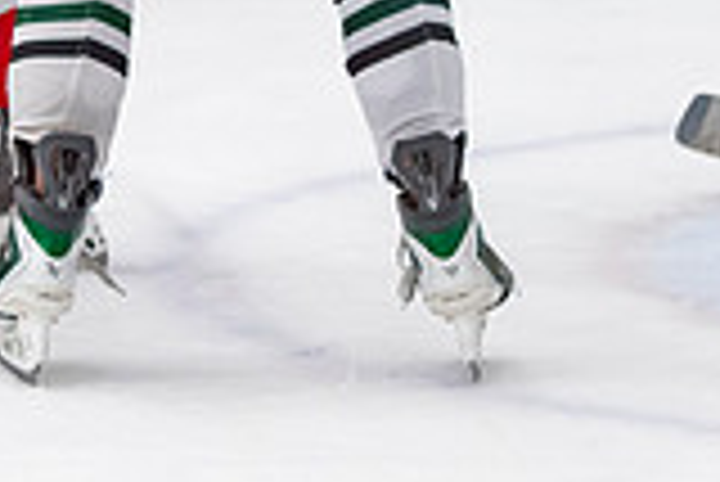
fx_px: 10229
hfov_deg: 4.0
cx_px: 129
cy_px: -429
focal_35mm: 511
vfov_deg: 2.7
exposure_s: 1/640
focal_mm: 102
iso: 2000
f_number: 3.2
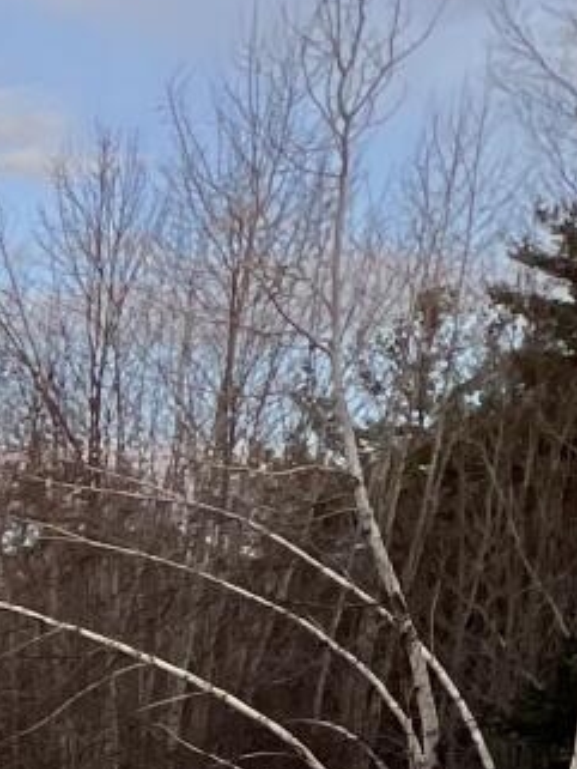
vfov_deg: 21.4
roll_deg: -3.7
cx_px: -939
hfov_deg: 12.6
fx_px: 1799
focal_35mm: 81
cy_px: 1054
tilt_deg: -8.9
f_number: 1.8
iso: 32
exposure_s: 1/224
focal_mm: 1.57
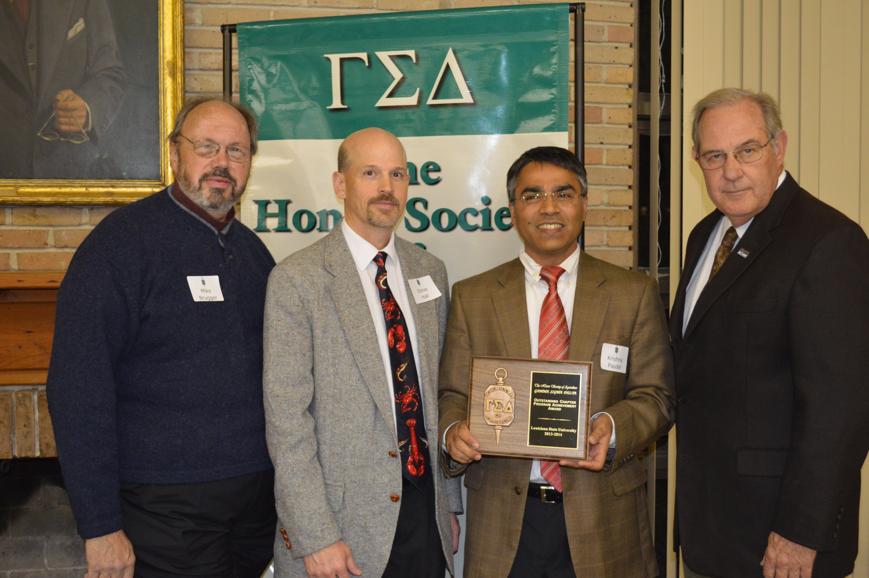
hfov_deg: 45.0
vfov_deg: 30.8
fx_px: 1049
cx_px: 434
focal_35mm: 44
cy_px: 289
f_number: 4.5
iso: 1600
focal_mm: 29
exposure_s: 1/60
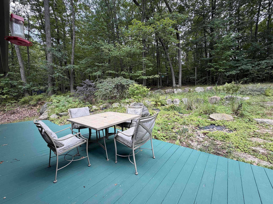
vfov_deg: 85.7
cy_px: 102
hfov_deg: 102.1
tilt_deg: -3.0
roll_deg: +2.1
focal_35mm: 14
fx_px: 110
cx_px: 136
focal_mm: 2.22
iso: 40
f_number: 2.2
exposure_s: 1/146
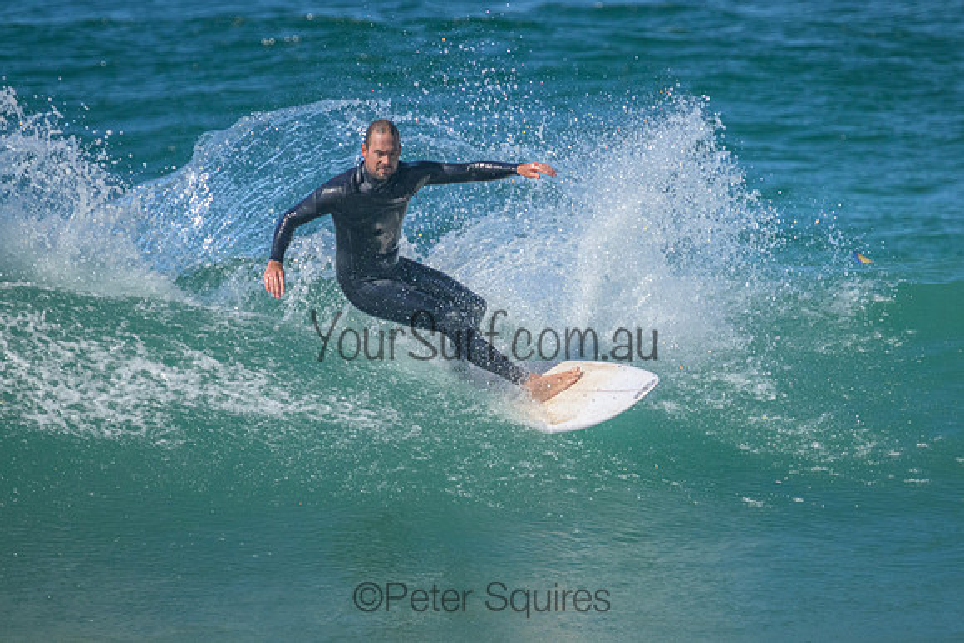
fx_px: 22950
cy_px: 340
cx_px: 516
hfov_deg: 2.4
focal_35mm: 857
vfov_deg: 1.6
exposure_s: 1/2000
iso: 3600
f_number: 11
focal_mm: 800
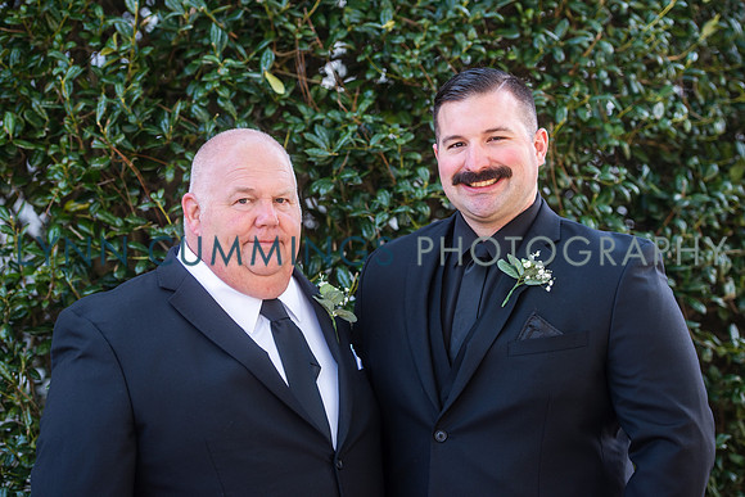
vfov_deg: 14.9
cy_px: 248
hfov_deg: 22.1
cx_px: 372
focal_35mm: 92
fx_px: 1904
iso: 160
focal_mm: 92
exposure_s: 1/250
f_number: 3.5
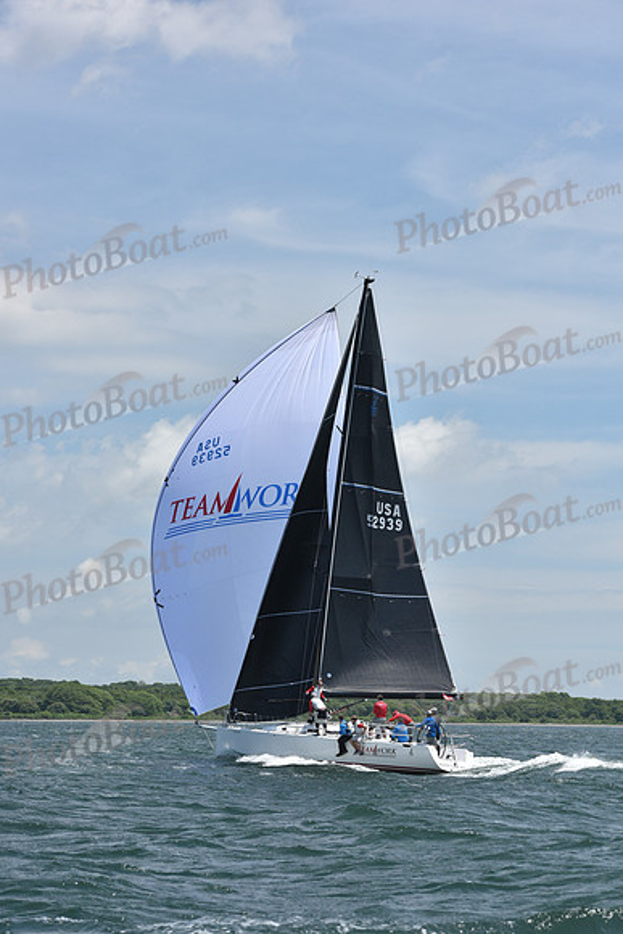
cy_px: 467
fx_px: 2464
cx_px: 312
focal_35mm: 95
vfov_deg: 21.5
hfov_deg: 14.4
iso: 250
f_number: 8
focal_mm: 95
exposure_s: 1/1250
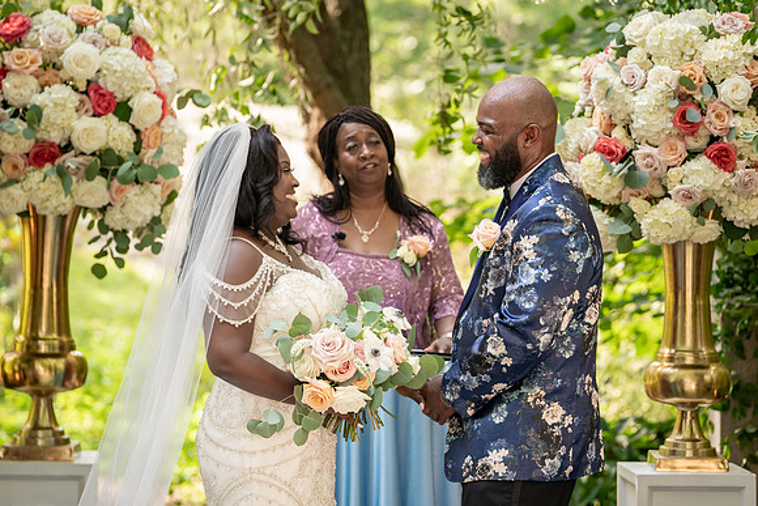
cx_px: 389
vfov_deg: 9.3
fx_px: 3106
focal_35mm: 147
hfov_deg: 13.9
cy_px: 248
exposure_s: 1/200
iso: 400
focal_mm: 143
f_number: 4
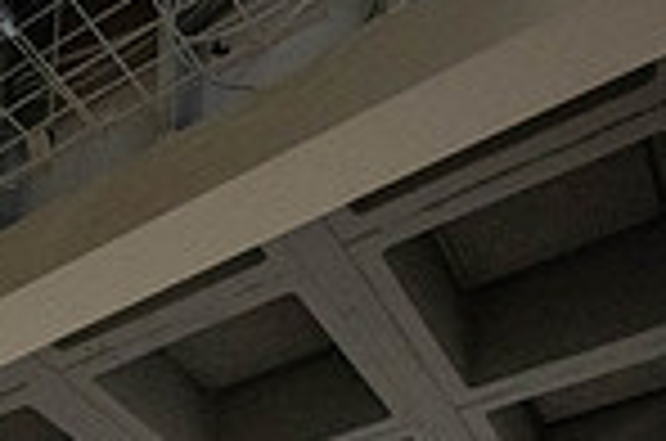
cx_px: 194
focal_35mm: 55
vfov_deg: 20.9
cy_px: 656
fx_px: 1015
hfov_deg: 35.7
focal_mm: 14
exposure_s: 1/200
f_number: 4
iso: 5000
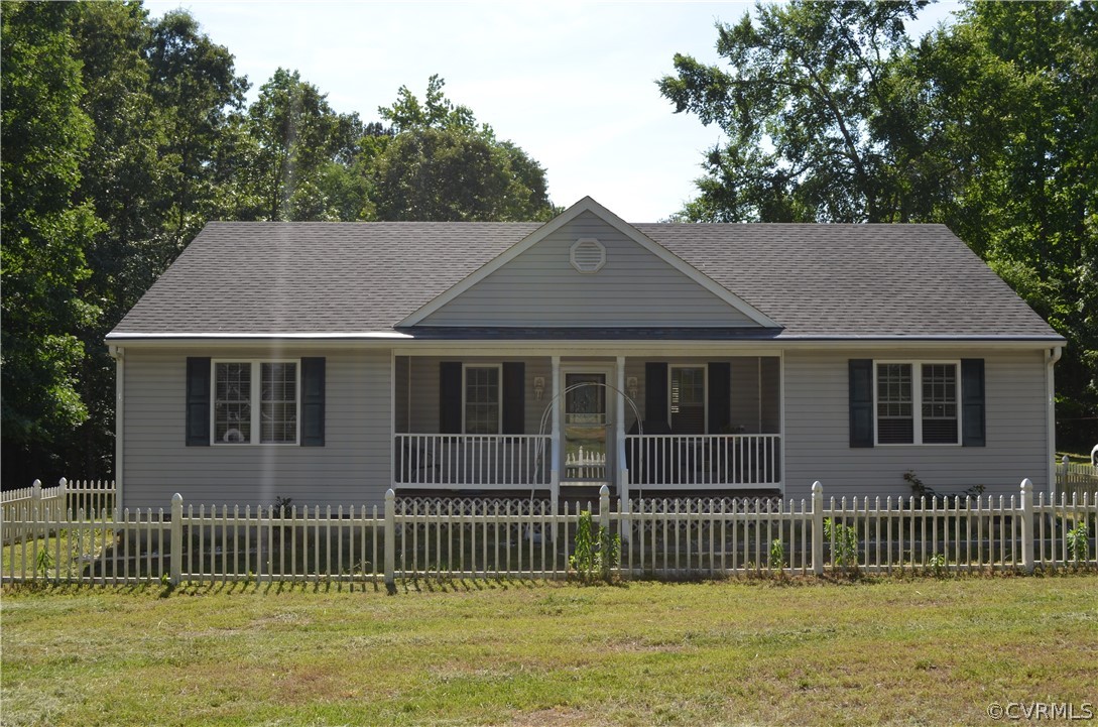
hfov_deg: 53.2
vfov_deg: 36.7
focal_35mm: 36
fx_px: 1096
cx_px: 549
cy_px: 364
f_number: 9
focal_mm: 24
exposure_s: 1/200
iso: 100
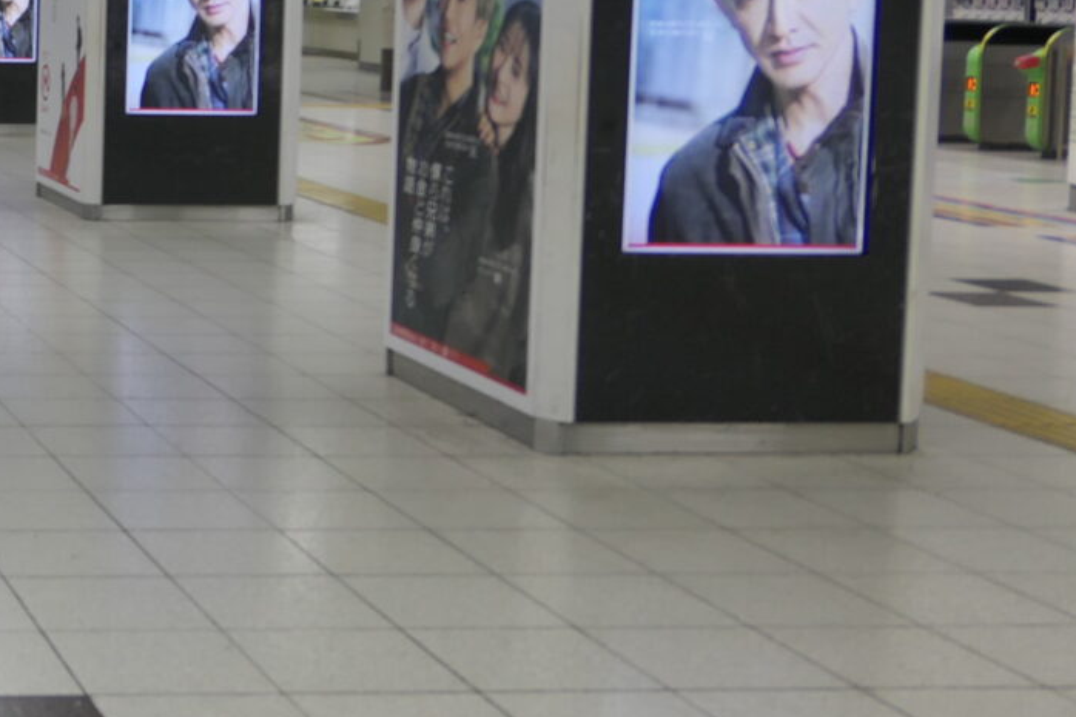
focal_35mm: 66
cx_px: -339
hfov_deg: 25.9
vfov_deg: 20.2
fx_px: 1972
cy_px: 82
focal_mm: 8.8
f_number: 2.8
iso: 125
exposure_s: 1/125
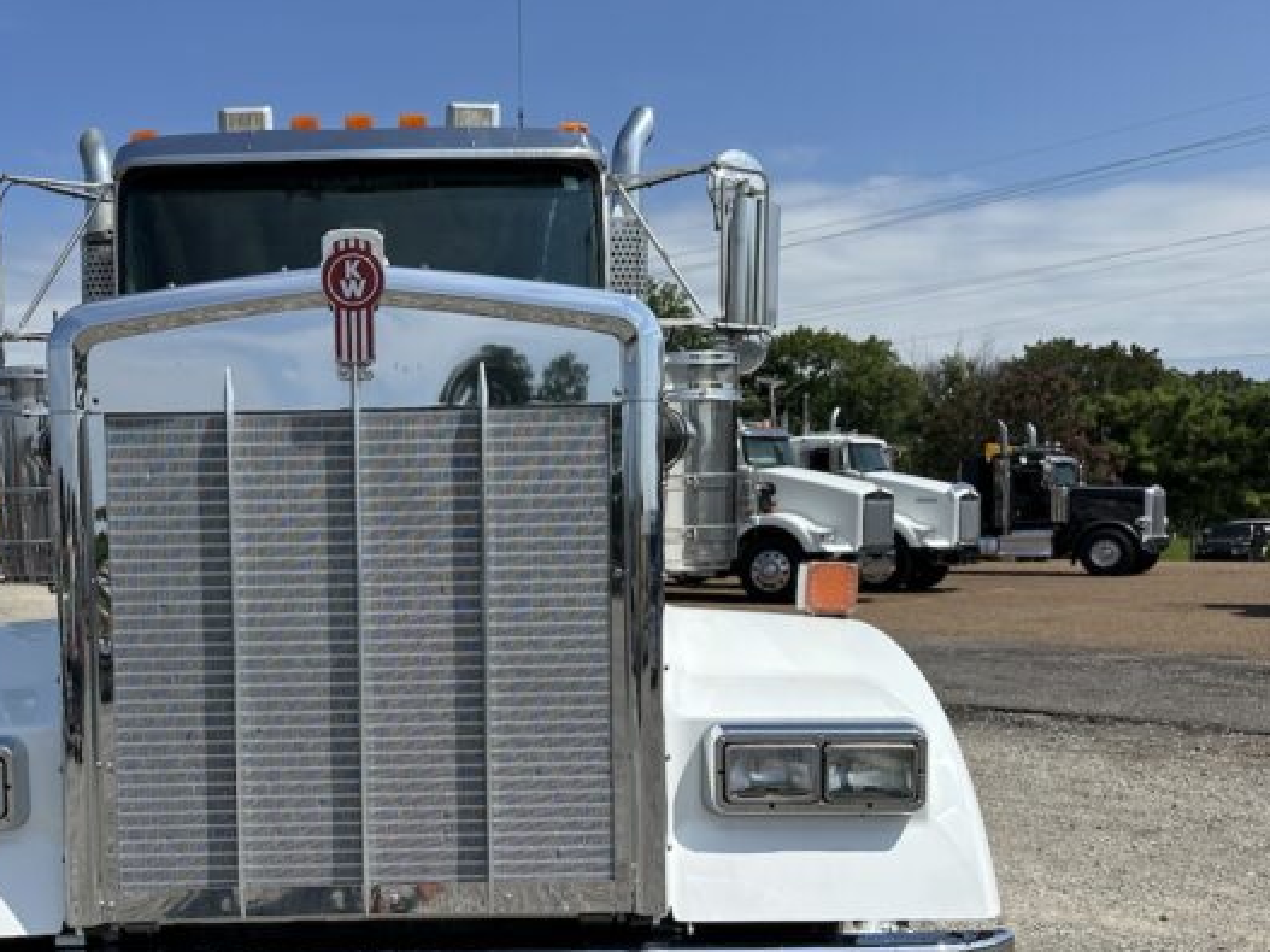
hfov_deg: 51.4
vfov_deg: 40.3
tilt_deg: -0.3
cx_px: 398
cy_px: 612
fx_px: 1284
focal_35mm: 35
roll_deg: +1.7
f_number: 1.78
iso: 80
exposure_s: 1/7576
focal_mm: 6.86
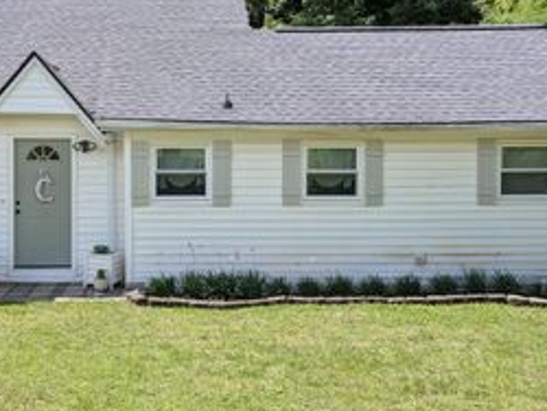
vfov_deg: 30.2
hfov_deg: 39.2
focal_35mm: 48
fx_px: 759
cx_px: 182
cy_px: 154
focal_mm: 4.53
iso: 26
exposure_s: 1/841
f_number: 1.7
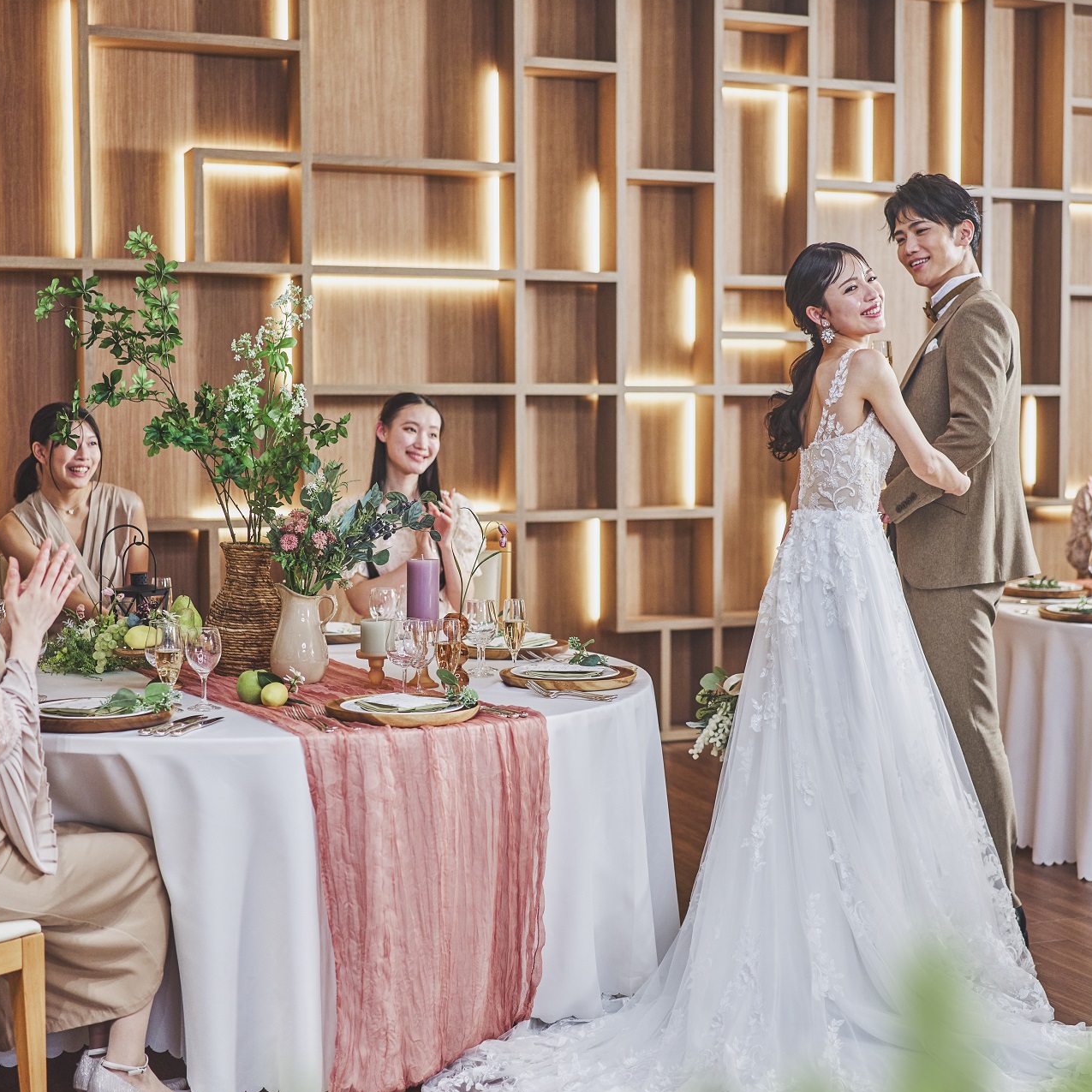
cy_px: 541
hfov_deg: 30.5
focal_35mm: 56
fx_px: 1999
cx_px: 636
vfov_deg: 30.6
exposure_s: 1/100
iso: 400
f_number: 1.4
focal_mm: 35
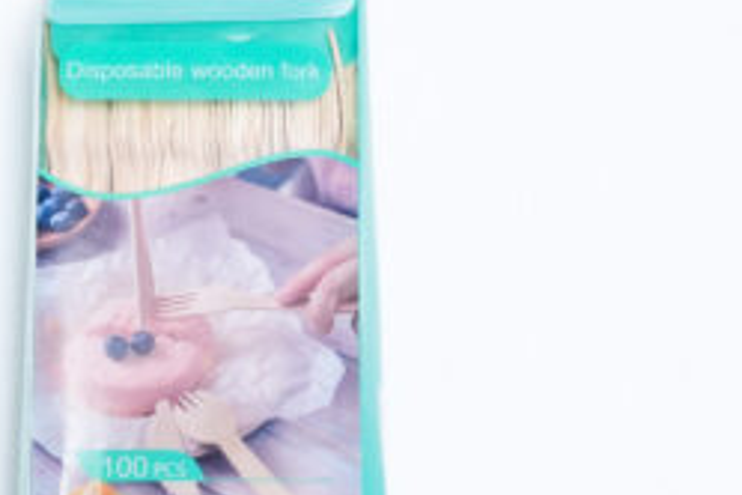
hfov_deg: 16.8
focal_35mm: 121
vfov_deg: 11.3
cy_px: 261
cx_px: 200
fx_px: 2494
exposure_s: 1/200
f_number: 9
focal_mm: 70
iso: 3200
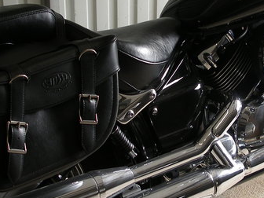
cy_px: 86
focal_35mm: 88
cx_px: 162
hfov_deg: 22.2
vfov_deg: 16.8
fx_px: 671
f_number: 2.8
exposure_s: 1/80
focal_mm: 7.8
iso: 80
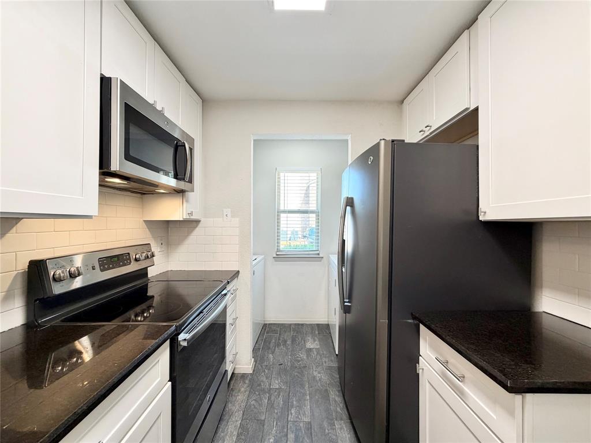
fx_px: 239
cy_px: 222
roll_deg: +0.2
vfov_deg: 85.7
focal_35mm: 14
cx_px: 296
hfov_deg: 102.1
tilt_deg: +0.9
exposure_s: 1/120
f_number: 2.2
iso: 250
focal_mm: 2.22
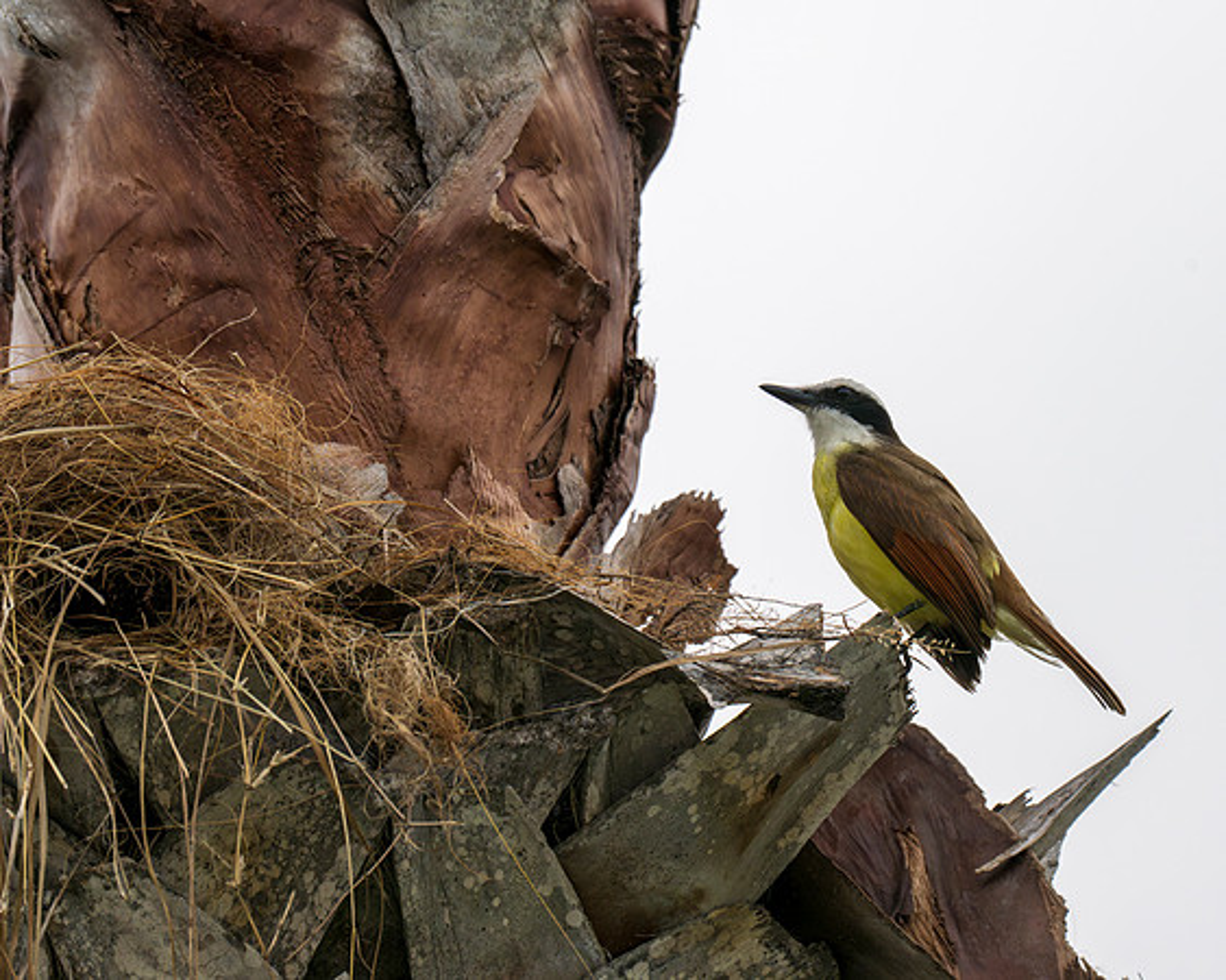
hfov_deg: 2.5
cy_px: 492
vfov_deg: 2.0
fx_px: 28583
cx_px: 818
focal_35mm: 788
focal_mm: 600
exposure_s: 1/2000
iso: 320
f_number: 9
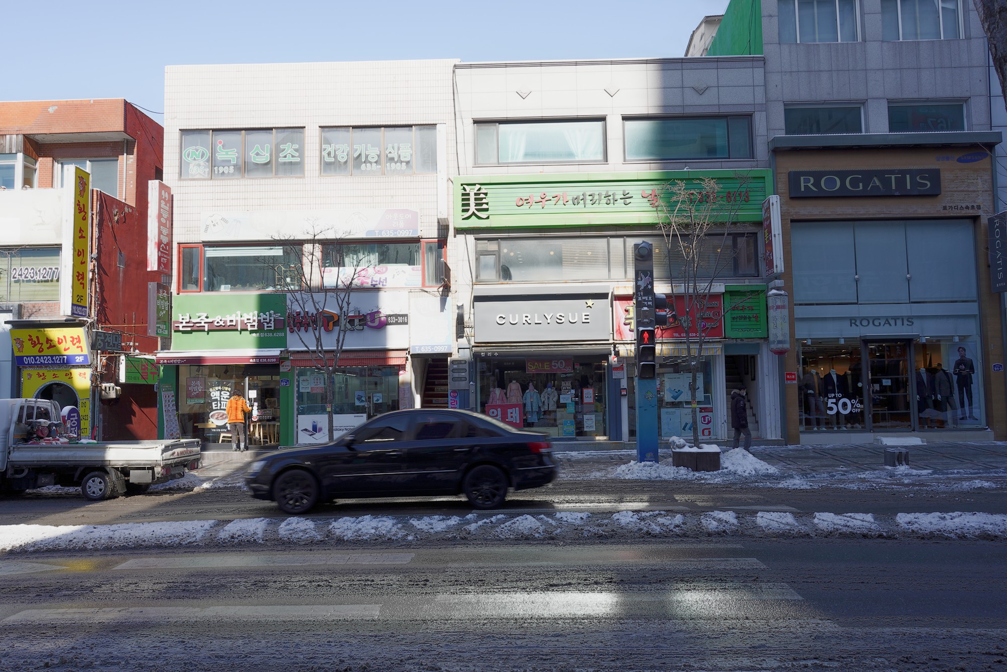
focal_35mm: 28
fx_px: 783
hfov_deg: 65.5
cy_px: 336
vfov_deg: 46.4
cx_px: 504
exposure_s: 1/100
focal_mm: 28
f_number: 11
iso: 100
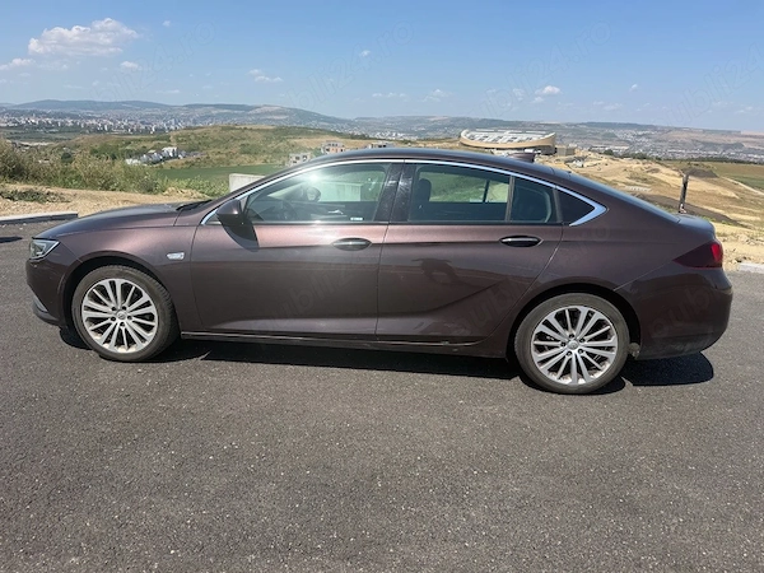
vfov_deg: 56.8
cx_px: 382
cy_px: 286
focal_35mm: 24
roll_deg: -2.1
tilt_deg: -16.8
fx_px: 530
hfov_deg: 71.6
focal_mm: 6.76
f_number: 1.78
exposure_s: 1/4167
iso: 80
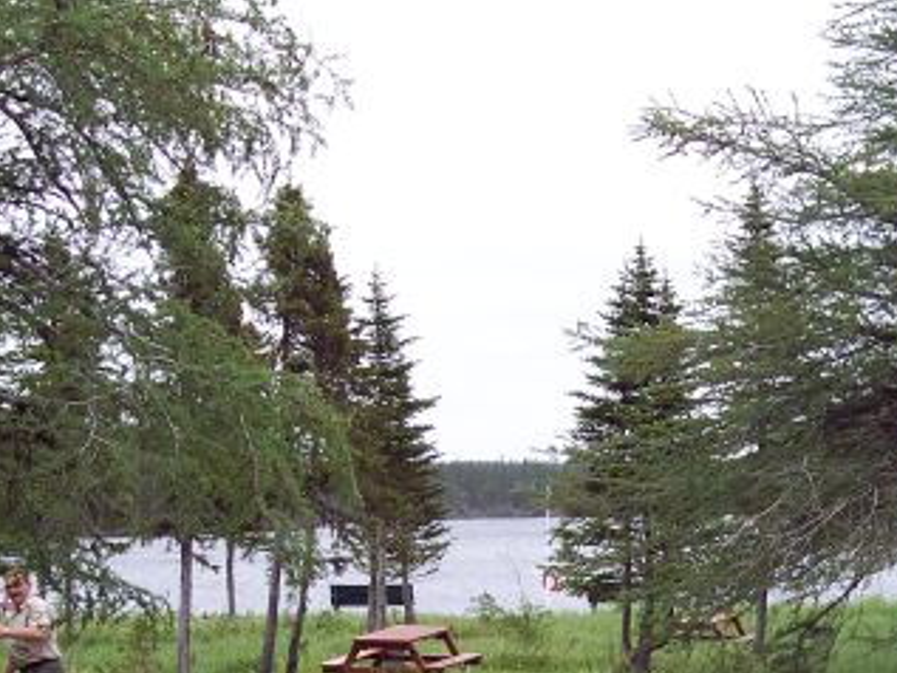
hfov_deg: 18.6
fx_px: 2722
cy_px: 472
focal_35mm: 105
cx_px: 623
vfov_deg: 14.1
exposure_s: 1/125
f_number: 4
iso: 100
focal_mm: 10.7
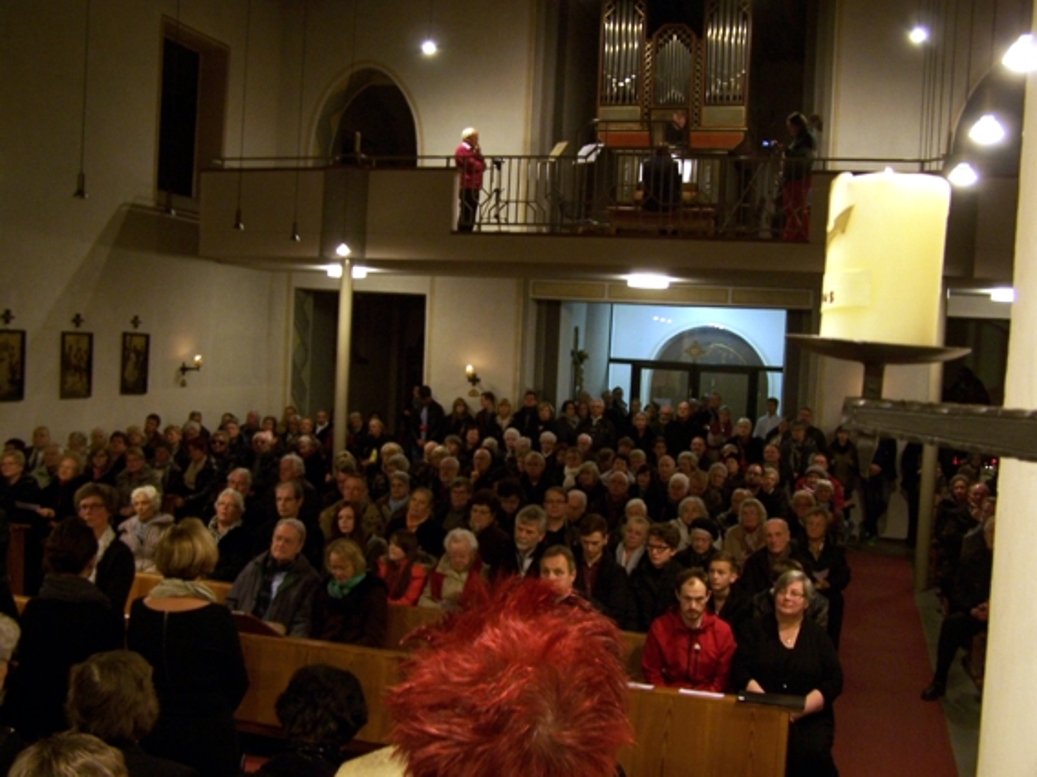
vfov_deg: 37.7
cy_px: 388
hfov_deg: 49.0
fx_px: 1138
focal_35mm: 38
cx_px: 518
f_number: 2.8
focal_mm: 6.3
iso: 140
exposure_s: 1/8
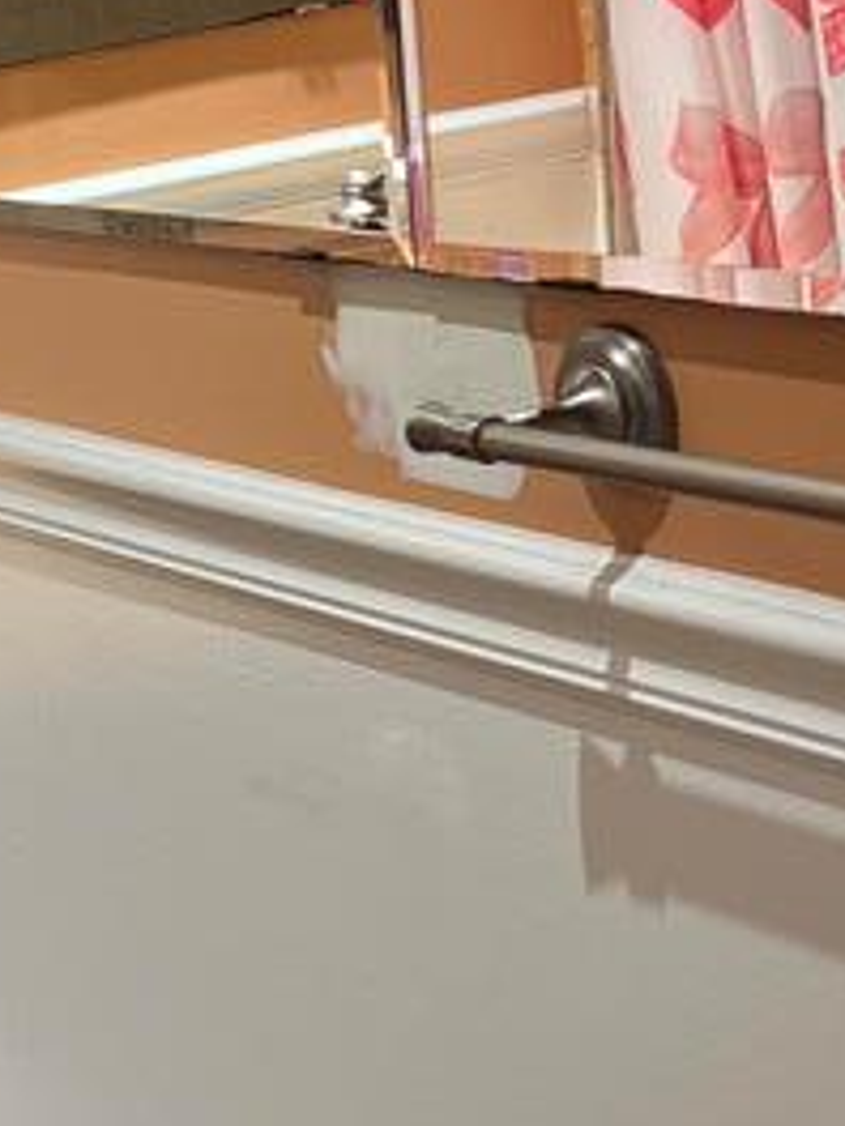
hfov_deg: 13.8
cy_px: 418
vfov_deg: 19.4
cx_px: -410
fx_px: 3287
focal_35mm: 101
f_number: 1.5
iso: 100
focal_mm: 5.7
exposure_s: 1/120
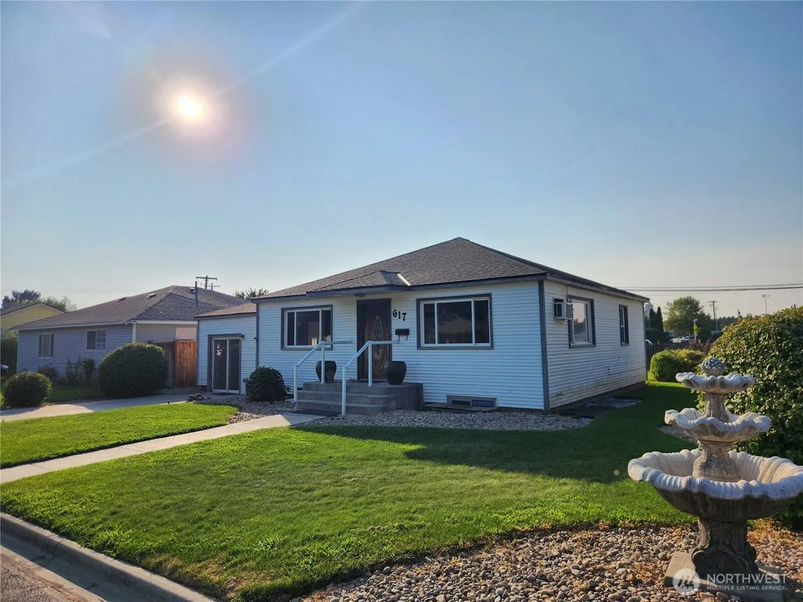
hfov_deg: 73.9
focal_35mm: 23
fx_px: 534
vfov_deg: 58.9
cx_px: 402
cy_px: 301
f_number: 1.8
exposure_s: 1/3945
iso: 20
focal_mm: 5.4
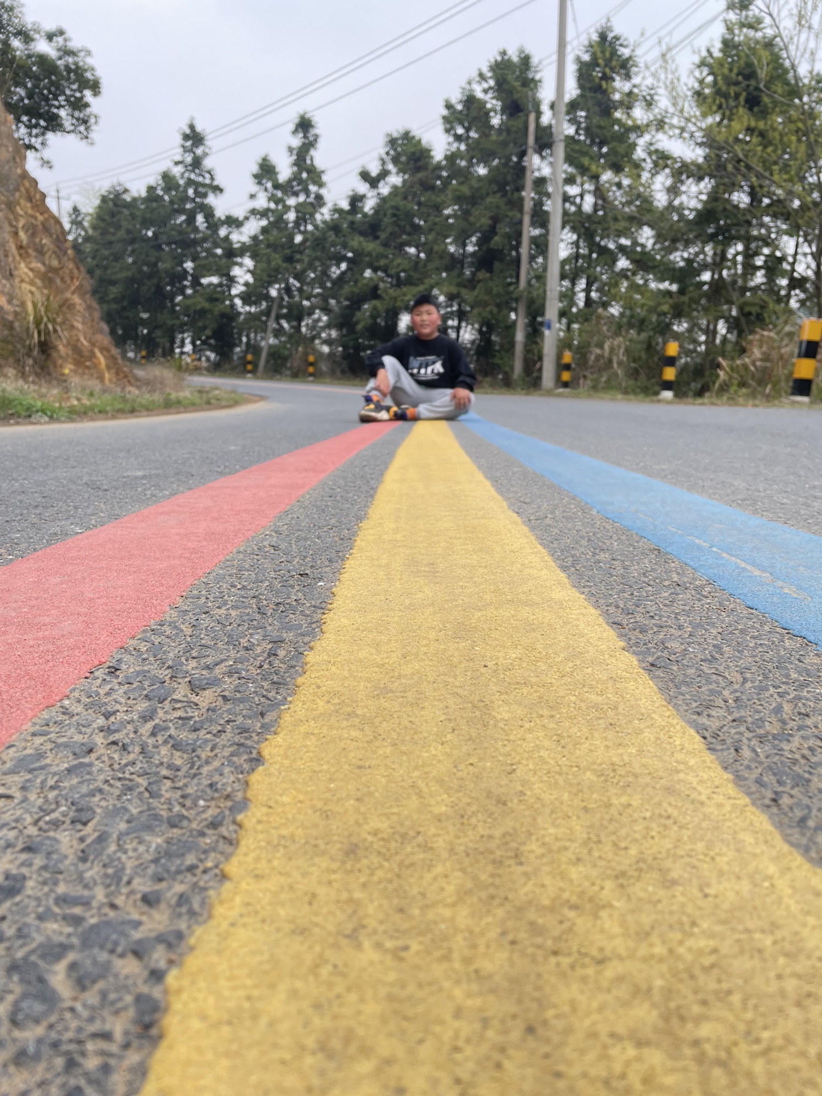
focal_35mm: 26
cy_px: 548
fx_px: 823
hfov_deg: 53.1
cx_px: 411
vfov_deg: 67.3
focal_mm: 4.2
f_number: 1.6
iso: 32
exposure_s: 1/321
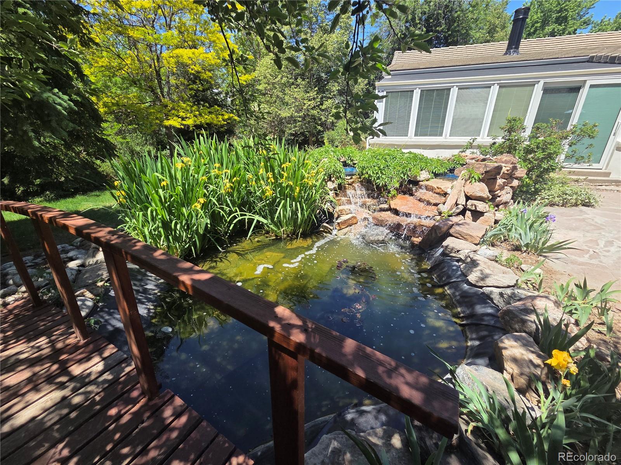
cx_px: 310
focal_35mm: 13
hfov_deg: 106.2
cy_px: 232
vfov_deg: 89.9
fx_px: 233
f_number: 2.2
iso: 50
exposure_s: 1/907
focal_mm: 2.2
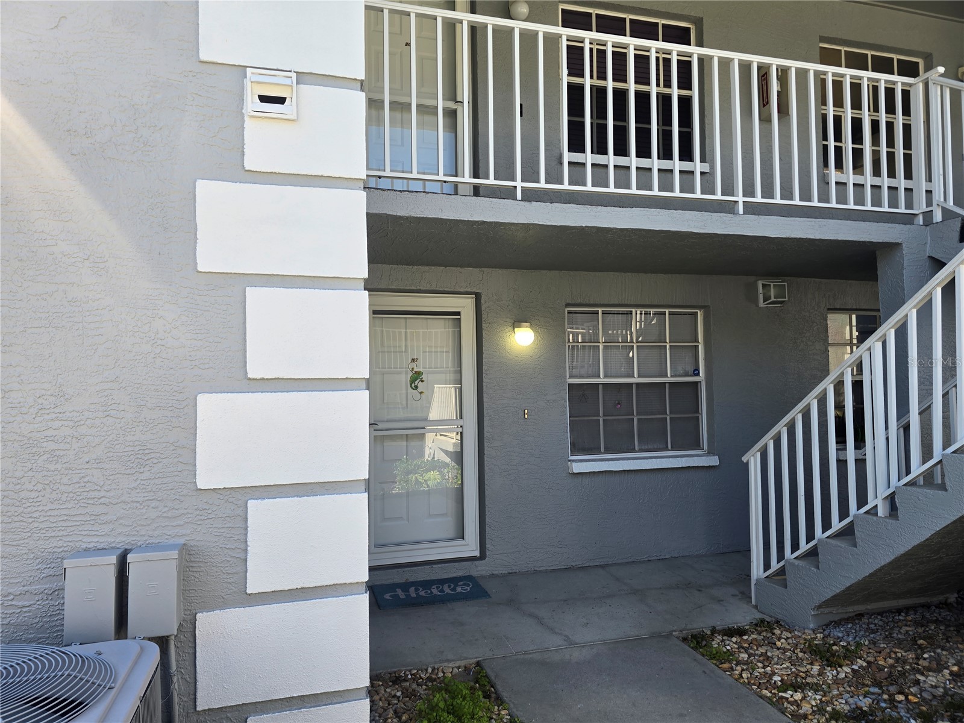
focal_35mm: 23
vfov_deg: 58.9
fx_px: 641
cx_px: 482
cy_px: 362
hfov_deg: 73.9
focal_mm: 6.3
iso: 12
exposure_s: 1/154
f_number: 1.7
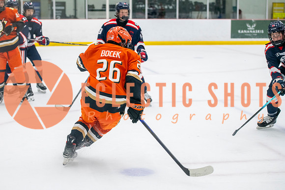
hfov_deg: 24.3
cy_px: 95
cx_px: 117
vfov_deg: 16.4
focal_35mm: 83
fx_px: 661
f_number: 3.2
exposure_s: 1/640
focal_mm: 70
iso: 2500
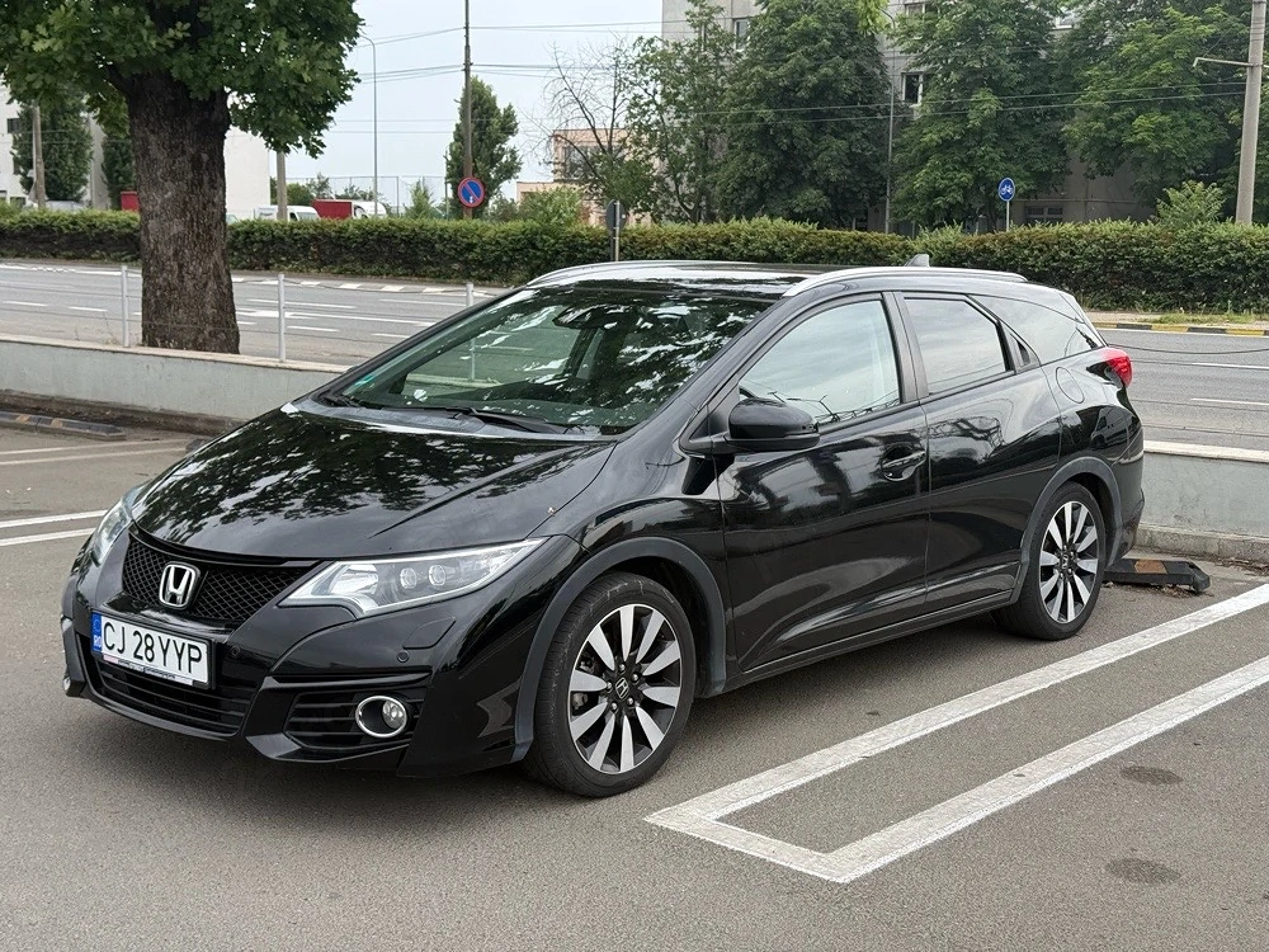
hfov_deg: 39.7
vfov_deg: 30.3
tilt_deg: -8.4
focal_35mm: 48
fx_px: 1760
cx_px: 634
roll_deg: -1.7
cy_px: 476
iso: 100
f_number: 1.78
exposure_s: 1/1242
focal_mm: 6.76
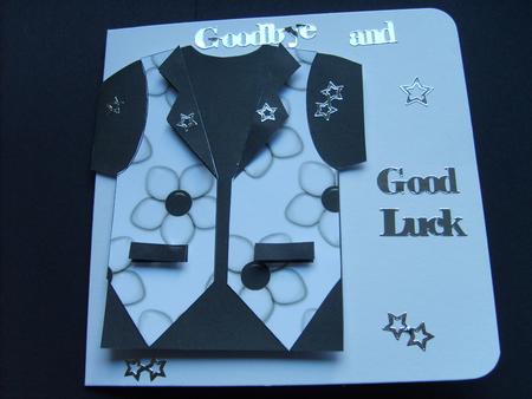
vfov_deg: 40.7
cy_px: 200
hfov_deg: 52.6
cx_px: 266
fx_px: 538
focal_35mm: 35
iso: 63
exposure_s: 1/30
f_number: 2.8
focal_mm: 5.8
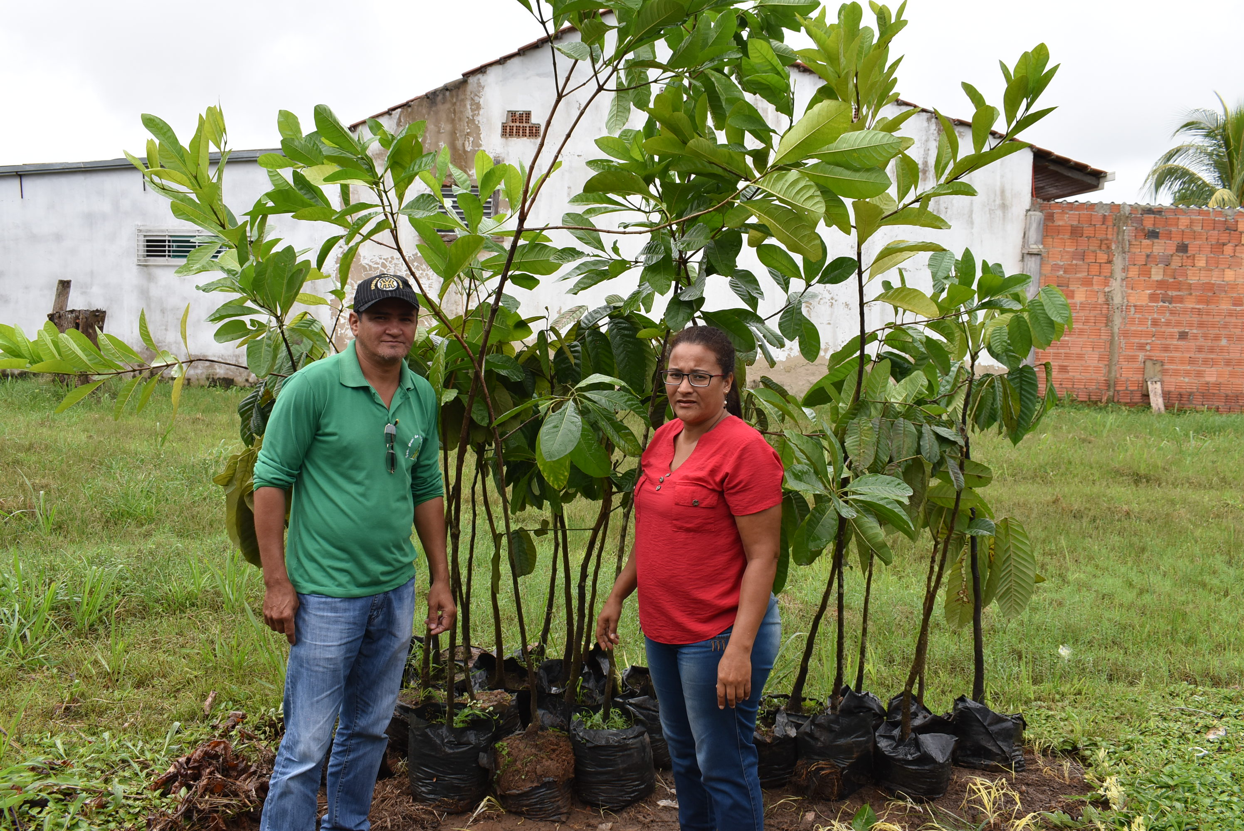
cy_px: 416
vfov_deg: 43.7
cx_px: 622
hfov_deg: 61.9
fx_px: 1037
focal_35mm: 30
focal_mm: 20
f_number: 8
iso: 320
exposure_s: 1/250
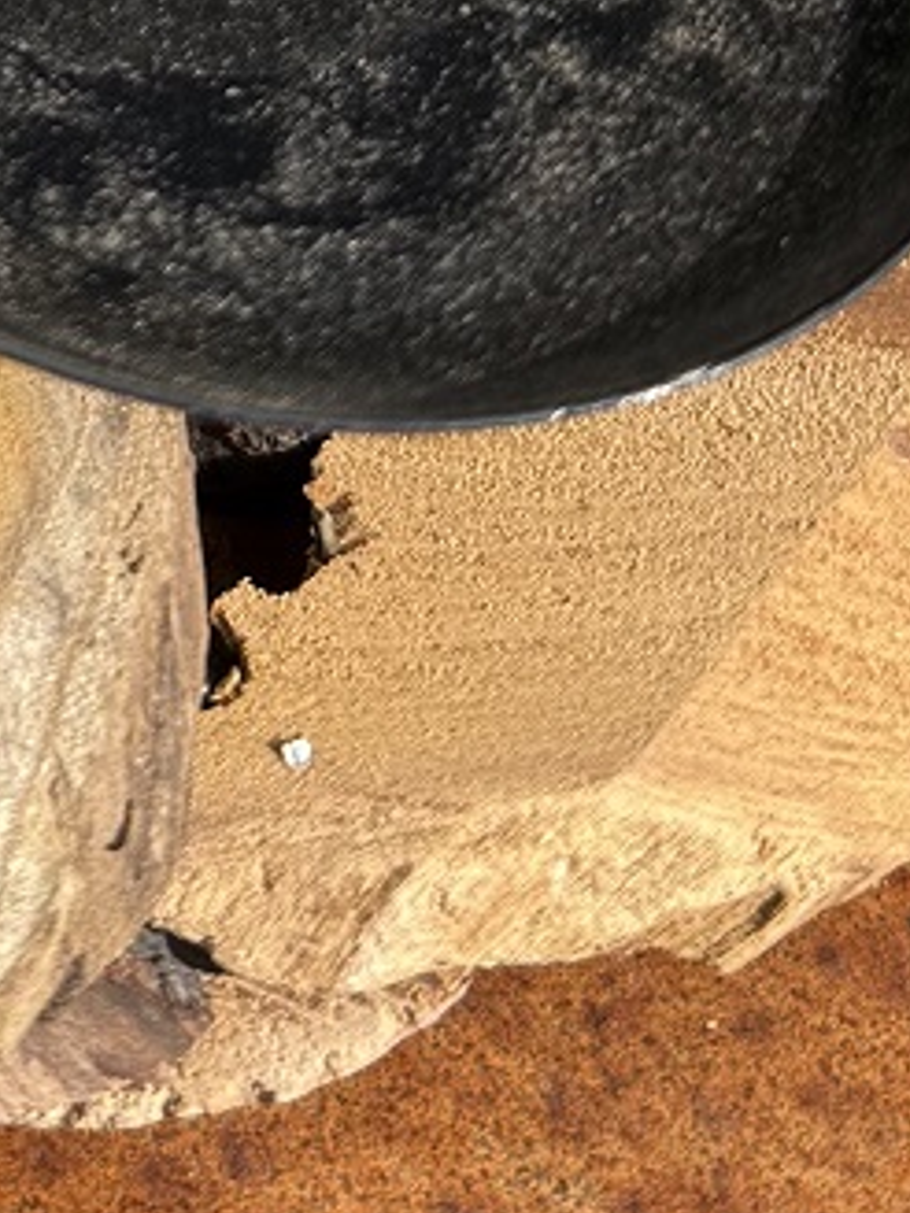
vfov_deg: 15.0
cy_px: -858
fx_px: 4101
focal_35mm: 117
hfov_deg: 12.0
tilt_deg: -38.3
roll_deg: +1.4
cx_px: -514
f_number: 1.78
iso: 80
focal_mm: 6.76
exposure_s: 1/2252
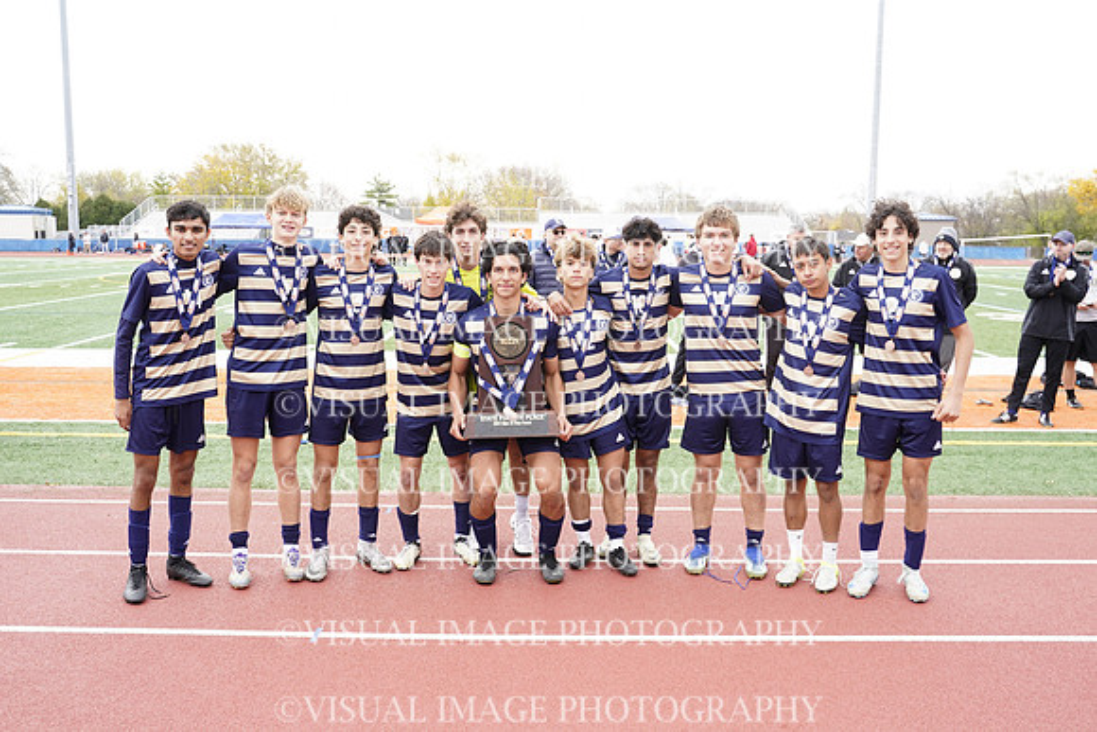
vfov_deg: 40.0
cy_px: 366
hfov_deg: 57.2
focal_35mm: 33
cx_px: 548
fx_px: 1006
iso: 800
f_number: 6.3
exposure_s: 1/200
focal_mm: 33
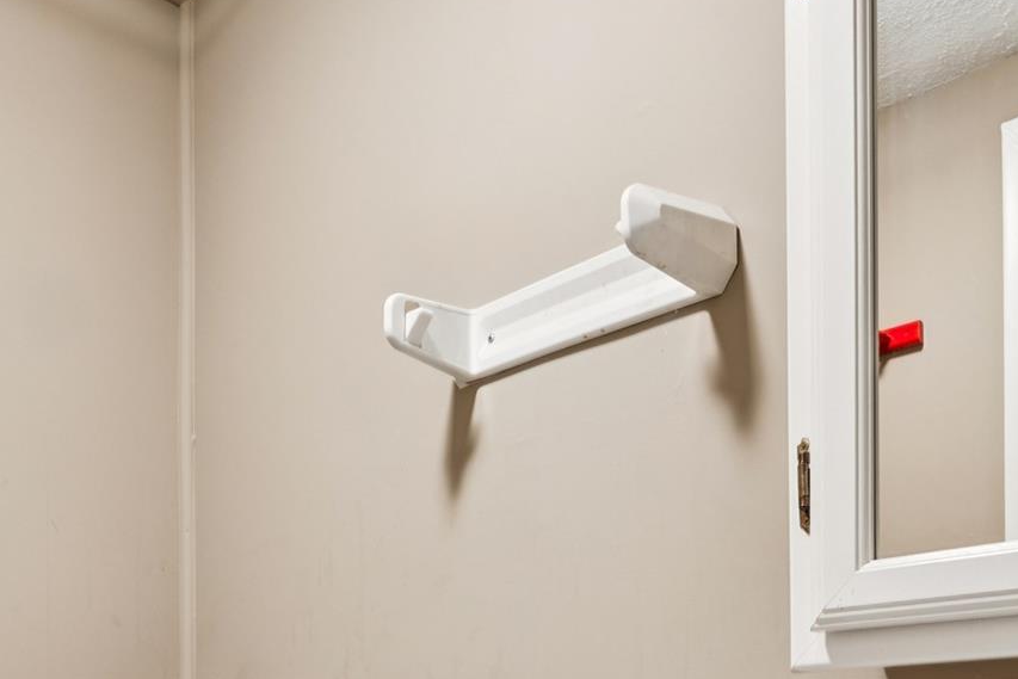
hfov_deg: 50.4
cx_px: 457
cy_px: 799
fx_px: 1079
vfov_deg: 30.2
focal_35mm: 38
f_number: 13
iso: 200
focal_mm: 15.9
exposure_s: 1.3
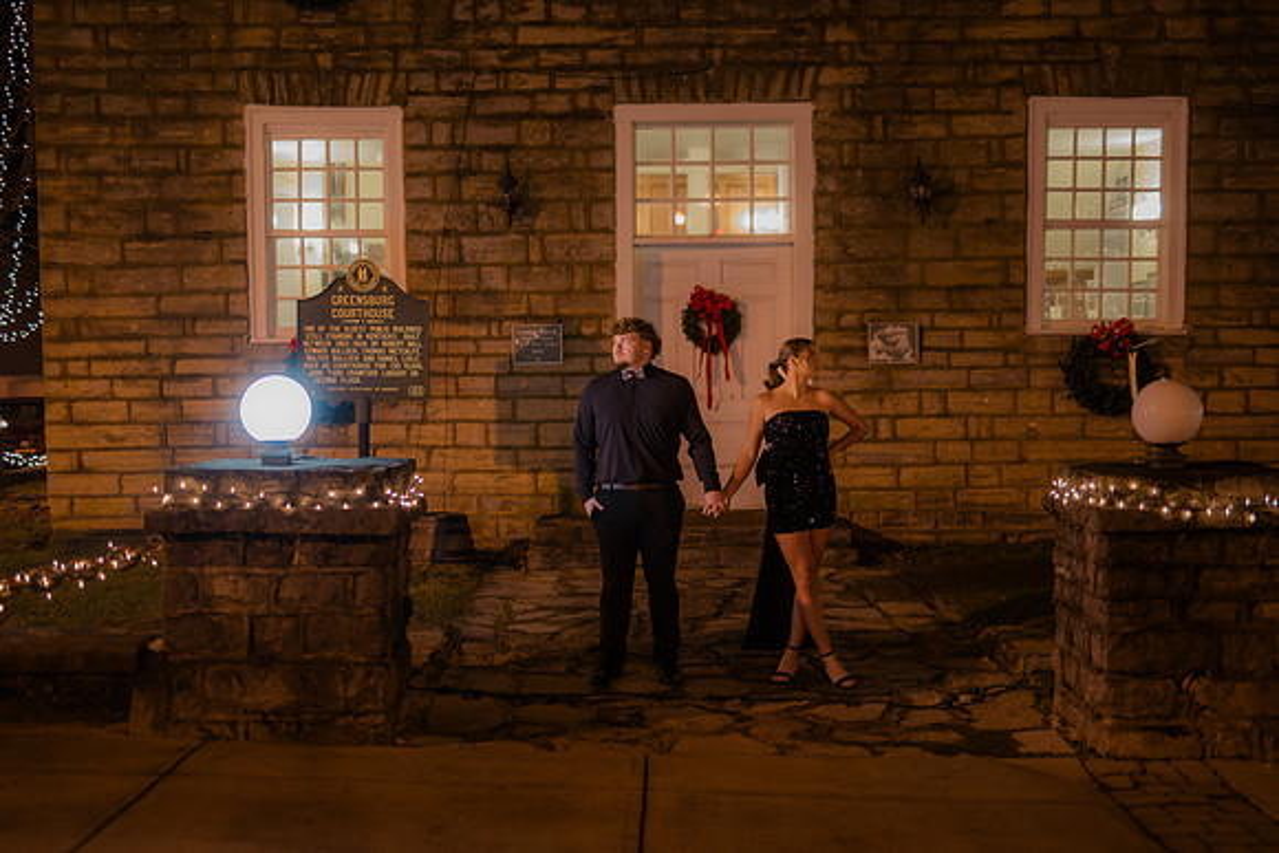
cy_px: 426
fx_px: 1777
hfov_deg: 39.6
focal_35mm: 50
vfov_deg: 27.0
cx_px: 640
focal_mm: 50
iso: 2500
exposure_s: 1/100
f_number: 1.4
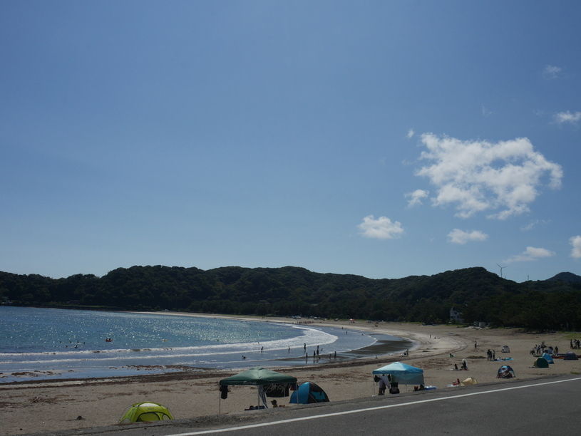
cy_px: 218
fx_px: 571
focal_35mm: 34
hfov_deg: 53.9
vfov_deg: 41.8
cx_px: 290
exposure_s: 1/2000
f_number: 8
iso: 200
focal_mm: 17
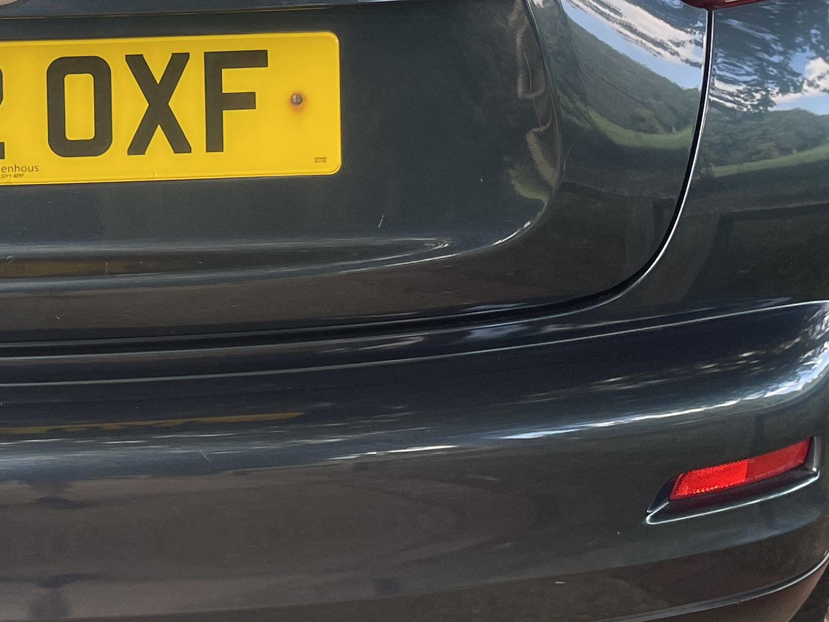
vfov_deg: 19.1
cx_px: 59
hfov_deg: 25.1
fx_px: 1796
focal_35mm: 75
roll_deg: -1.7
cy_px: 11
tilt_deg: -18.1
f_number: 1.6
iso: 50
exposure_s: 1/121
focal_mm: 4.2
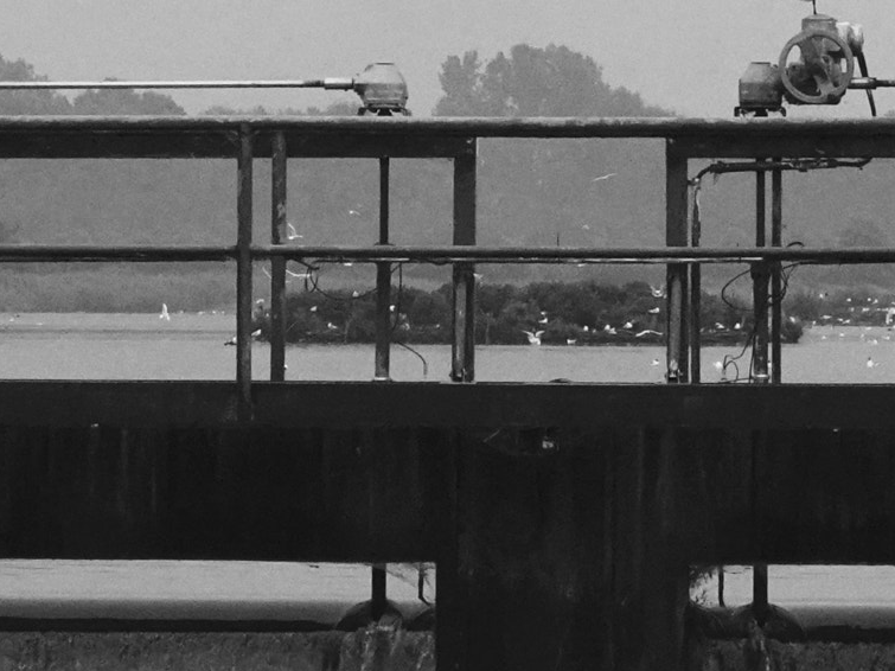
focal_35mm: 106
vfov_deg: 14.0
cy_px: 330
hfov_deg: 18.5
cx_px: 593
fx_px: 2740
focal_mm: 52
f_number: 4
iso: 6400
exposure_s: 1/160
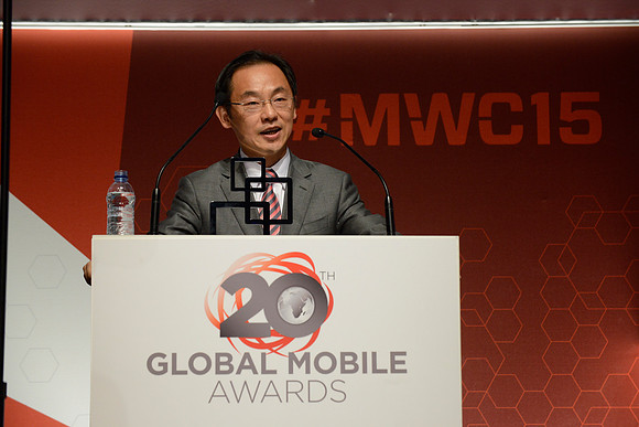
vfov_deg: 11.0
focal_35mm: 125
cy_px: 214
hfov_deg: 16.4
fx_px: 2219
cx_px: 320
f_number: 6.3
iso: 2500
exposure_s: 1/200
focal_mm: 125
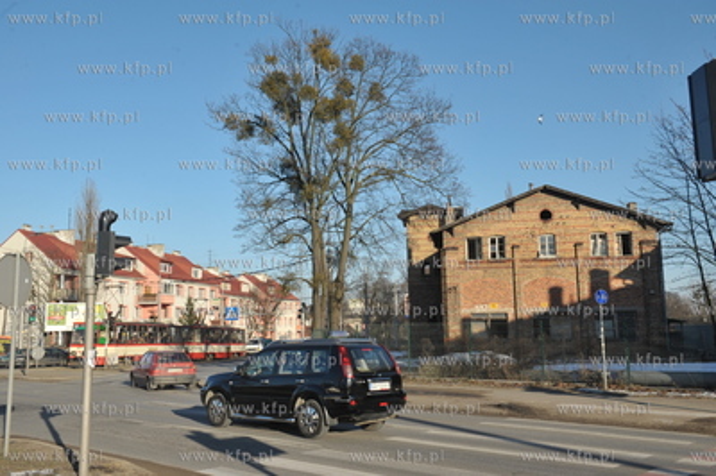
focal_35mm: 36
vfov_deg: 36.8
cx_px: 358
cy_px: 238
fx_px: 715
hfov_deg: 53.2
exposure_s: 1/800
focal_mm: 36
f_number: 9
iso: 400
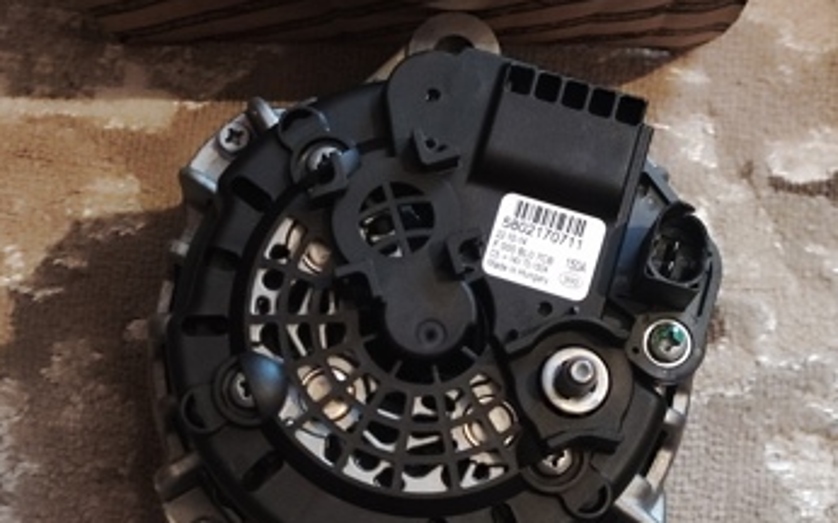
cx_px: 423
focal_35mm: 25
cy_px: 228
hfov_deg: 72.6
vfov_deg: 49.1
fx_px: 571
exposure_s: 1/33
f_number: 1.79
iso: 2551
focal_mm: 4.74
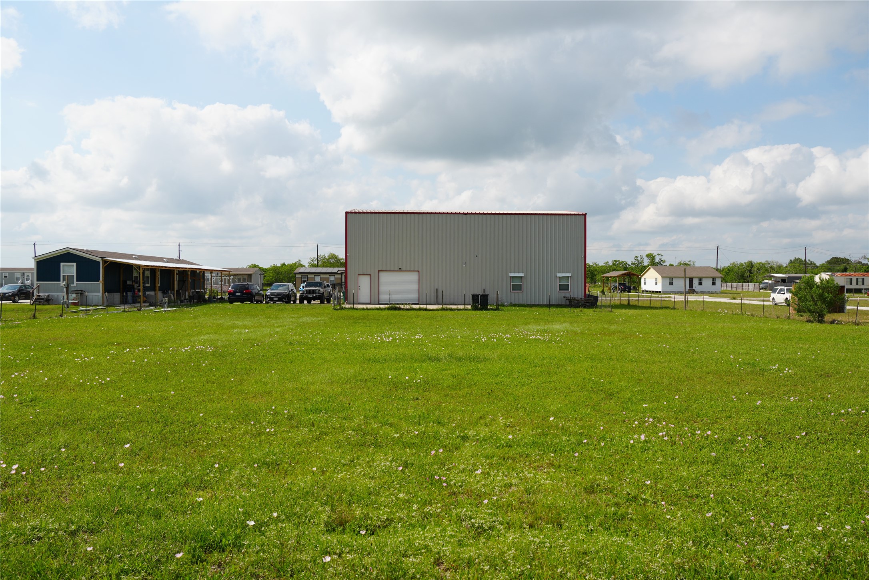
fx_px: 615
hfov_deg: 70.4
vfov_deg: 50.4
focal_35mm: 26
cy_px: 290
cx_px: 434
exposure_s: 1/800
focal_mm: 17
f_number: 5
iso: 100
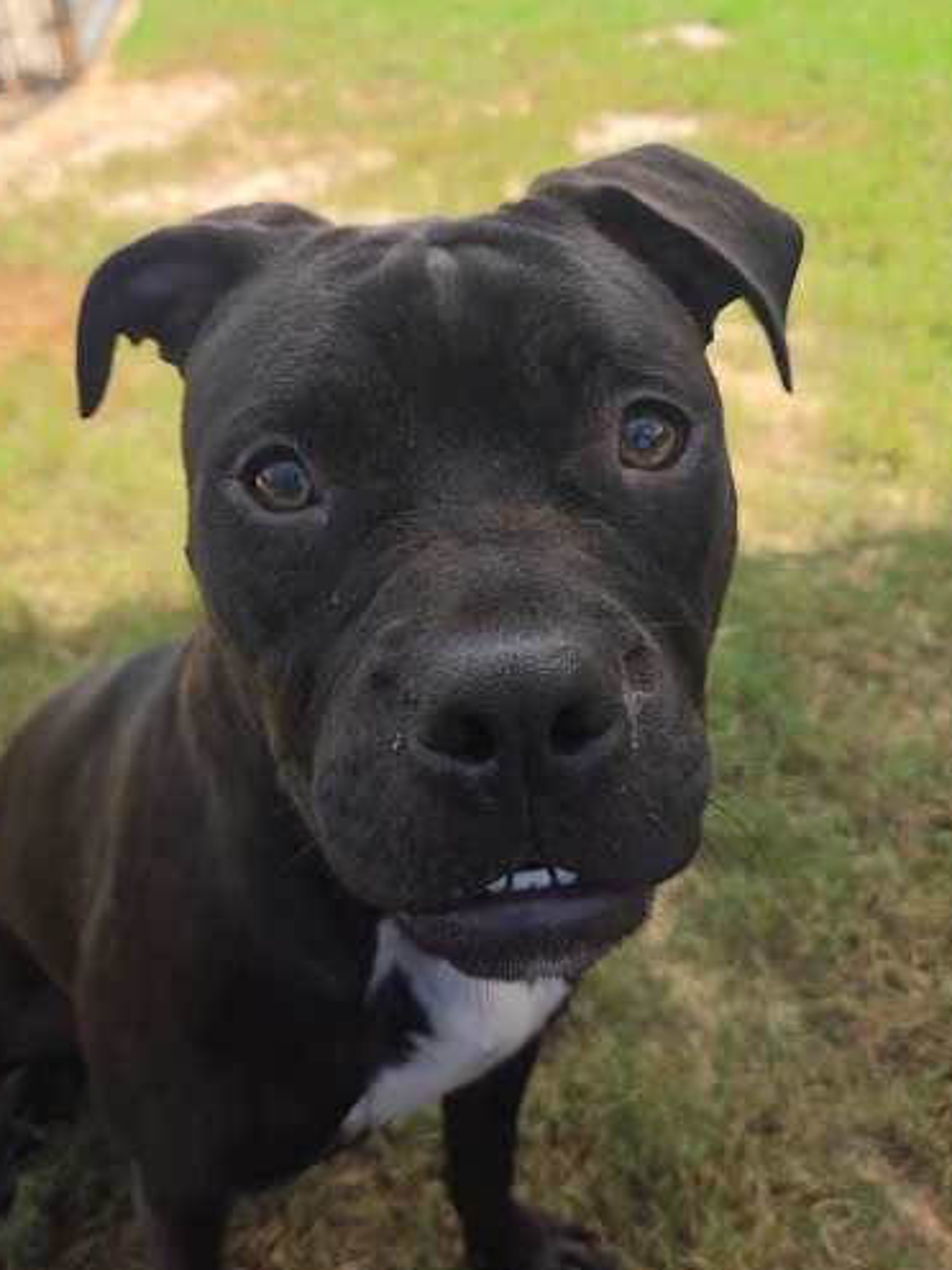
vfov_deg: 67.3
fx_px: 953
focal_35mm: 26
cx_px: 463
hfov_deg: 53.1
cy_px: 634
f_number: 1.8
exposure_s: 1/2500
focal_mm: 5.4
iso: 80
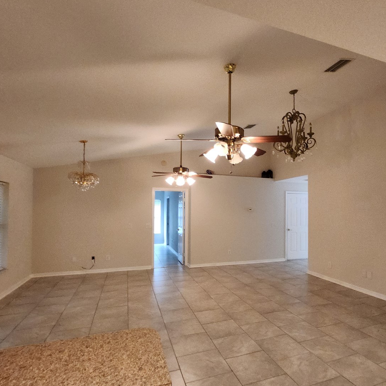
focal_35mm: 17
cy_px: 205
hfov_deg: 82.2
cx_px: 244
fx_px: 214
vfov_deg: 83.9
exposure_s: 1/30
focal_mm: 1.7
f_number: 2.2
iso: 320
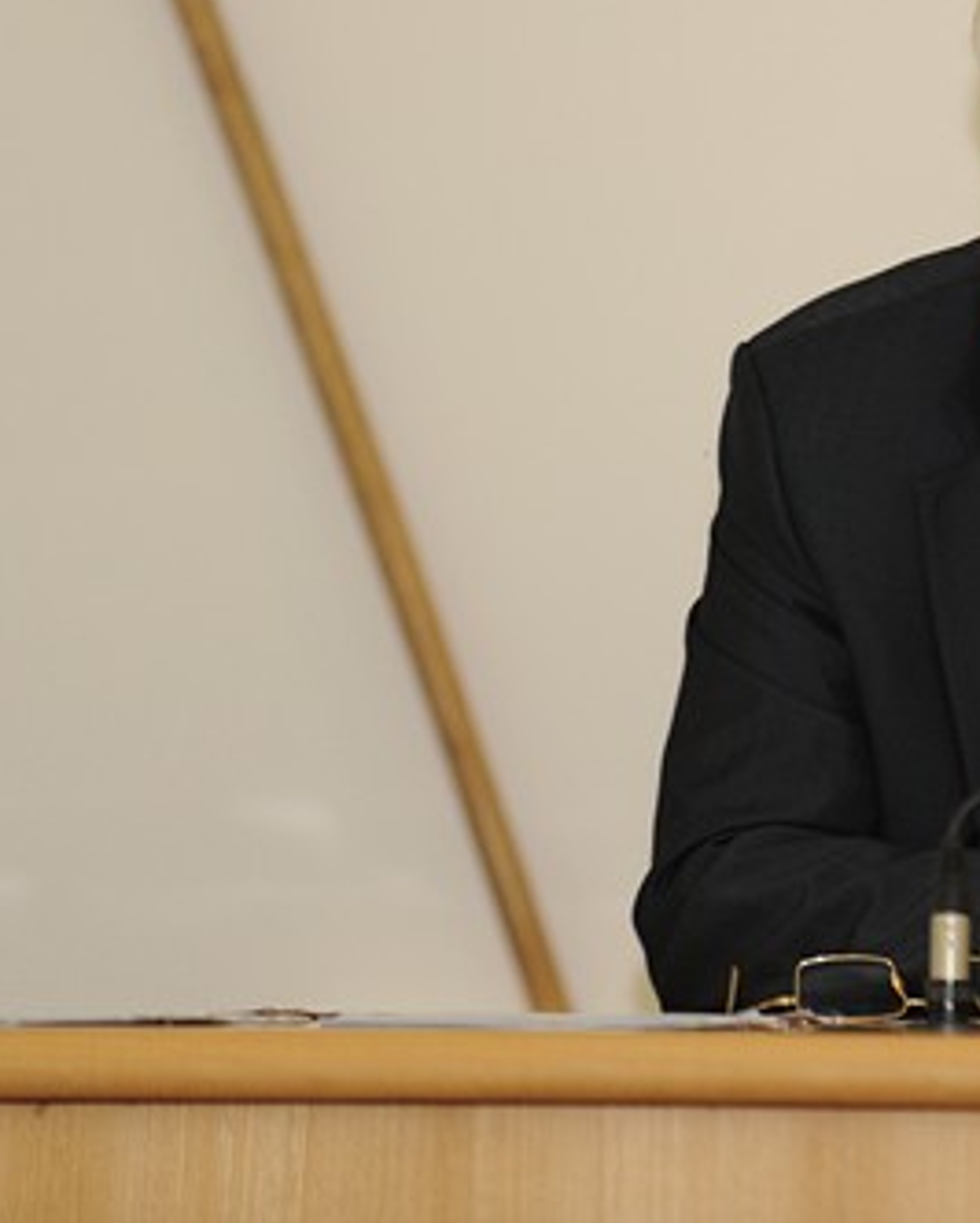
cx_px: 1028
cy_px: 265
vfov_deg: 4.3
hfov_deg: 3.4
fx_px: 16372
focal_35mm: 452
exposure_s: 1/250
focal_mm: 200
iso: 800
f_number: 3.5
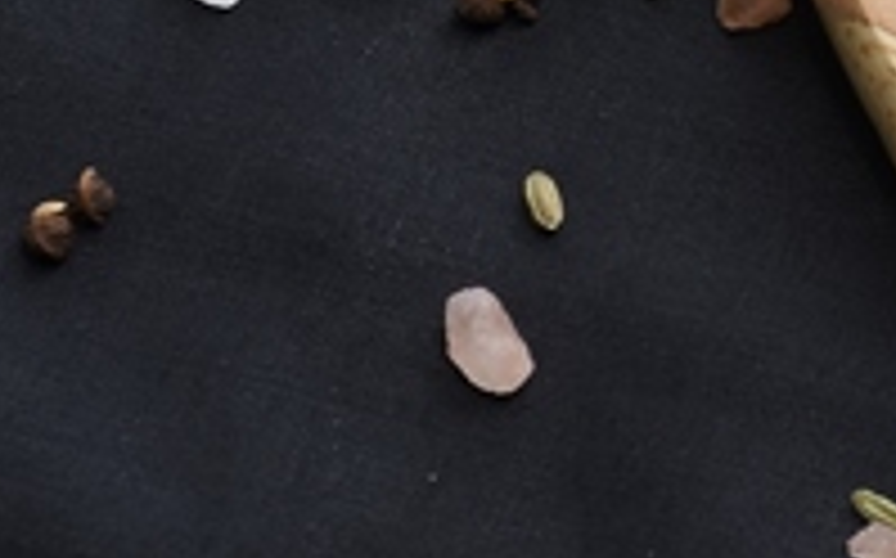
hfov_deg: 3.7
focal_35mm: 555
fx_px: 13541
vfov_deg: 2.4
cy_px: -407
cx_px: 2292
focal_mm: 70
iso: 400
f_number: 10
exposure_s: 1/200
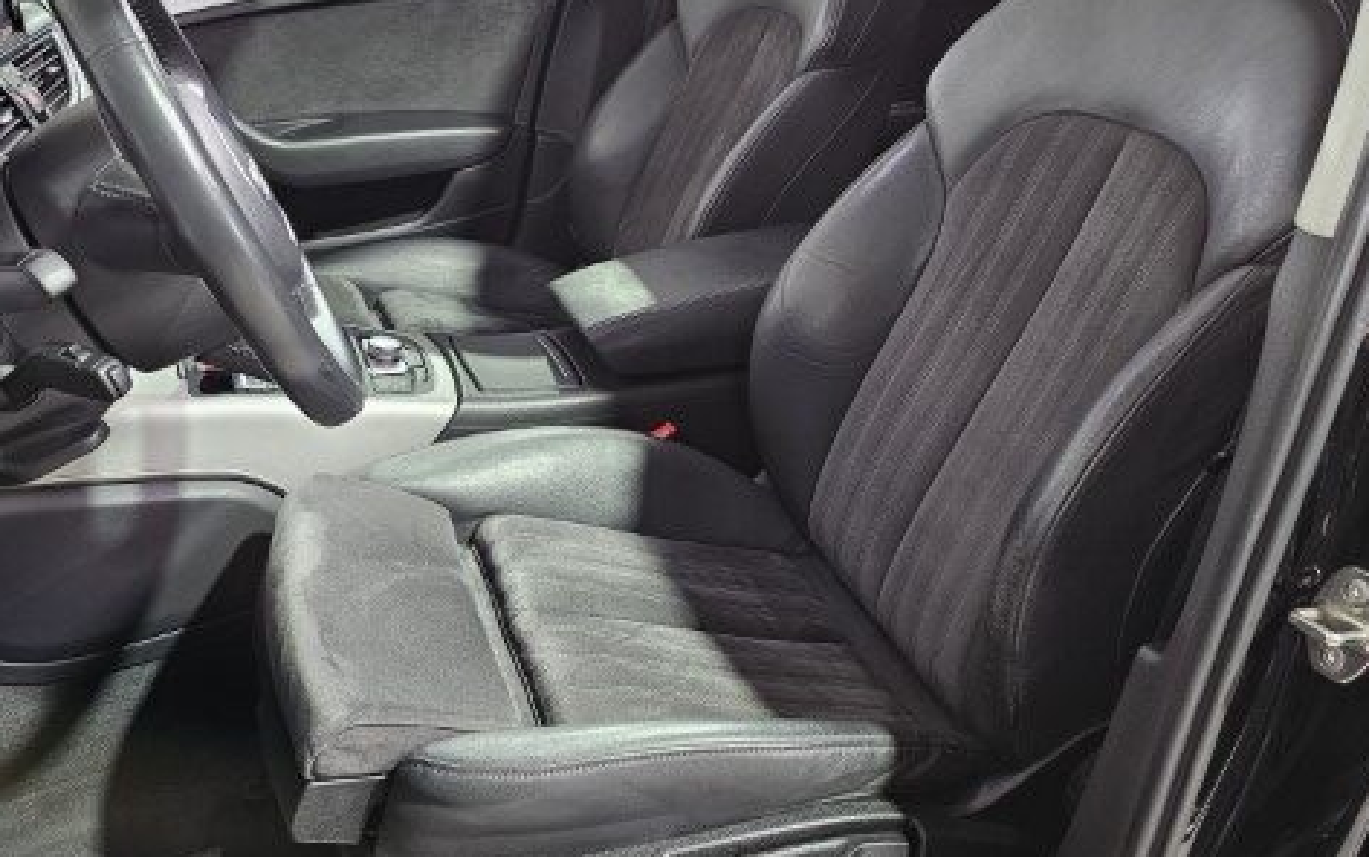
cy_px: 405
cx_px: 689
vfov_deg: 38.3
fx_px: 1232
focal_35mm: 33
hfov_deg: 58.1
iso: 250
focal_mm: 6.3
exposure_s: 1/29
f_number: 1.7
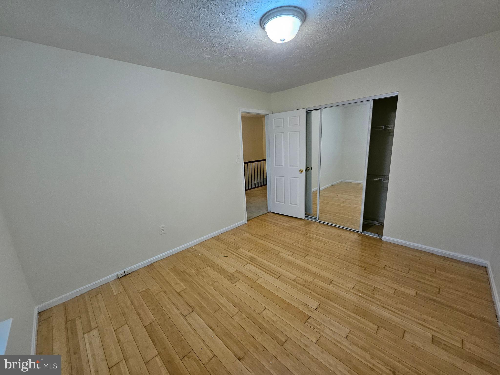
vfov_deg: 89.9
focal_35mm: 13
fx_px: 188
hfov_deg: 106.2
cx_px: 250
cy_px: 188
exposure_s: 1/60
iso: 200
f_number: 2.2
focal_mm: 1.74
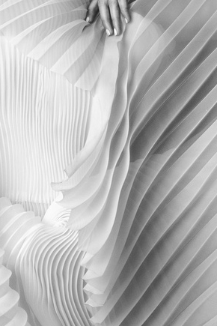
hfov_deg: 11.9
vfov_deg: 17.7
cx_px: 61
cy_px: 76
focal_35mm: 115
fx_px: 1040
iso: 400
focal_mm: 50
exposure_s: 1/125
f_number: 10
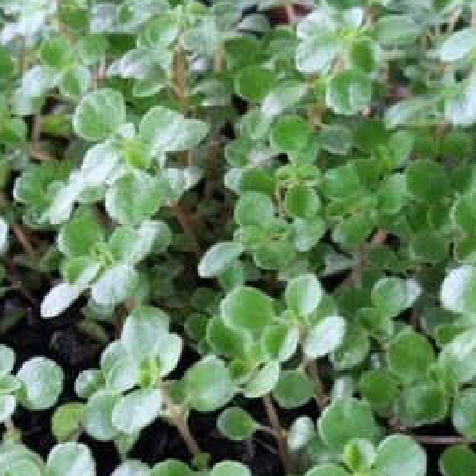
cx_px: 198
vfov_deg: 19.5
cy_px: 238
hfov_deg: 19.5
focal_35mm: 89
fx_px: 1385
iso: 320
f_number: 1.8
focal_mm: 5.4
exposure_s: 1/40
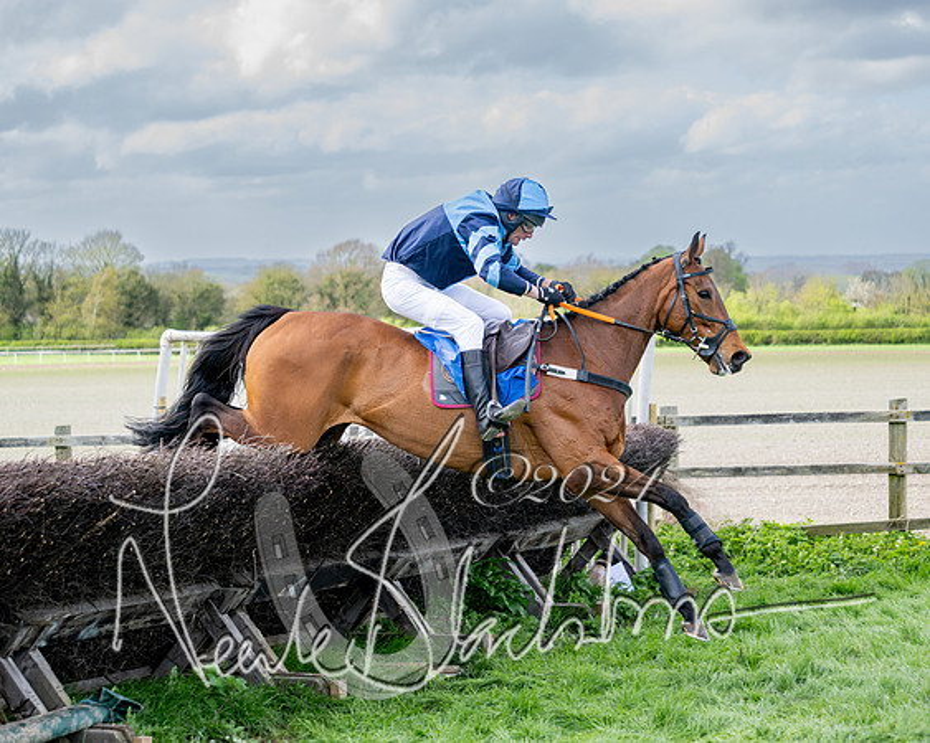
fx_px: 2480
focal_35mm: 90
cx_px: 444
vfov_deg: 17.0
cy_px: 329
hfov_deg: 21.2
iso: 400
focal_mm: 70
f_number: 3.5
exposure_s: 1/1250
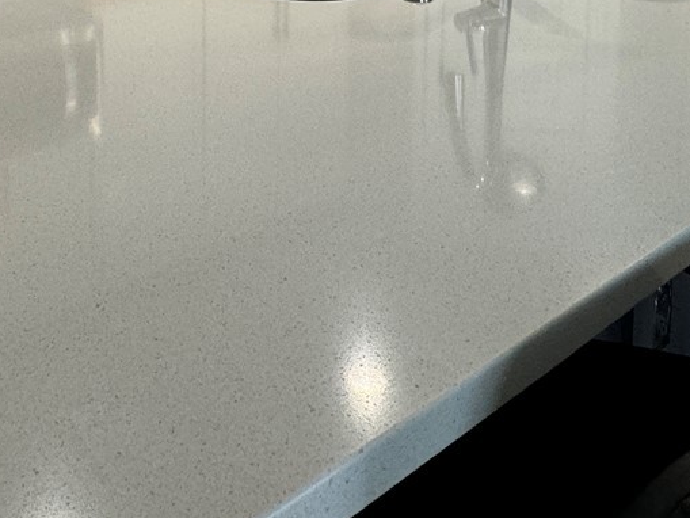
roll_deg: +0.0
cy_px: -132
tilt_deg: -4.2
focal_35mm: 44
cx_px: 222
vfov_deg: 28.0
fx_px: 877
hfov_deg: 42.3
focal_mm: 2.22
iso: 160
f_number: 2.2
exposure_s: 1/120
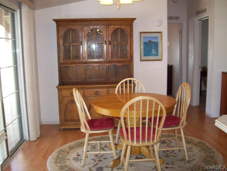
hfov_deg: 51.4
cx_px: 114
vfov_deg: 39.7
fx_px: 236
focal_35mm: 36
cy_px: 86
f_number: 2.7
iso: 200
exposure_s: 1/64
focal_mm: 6
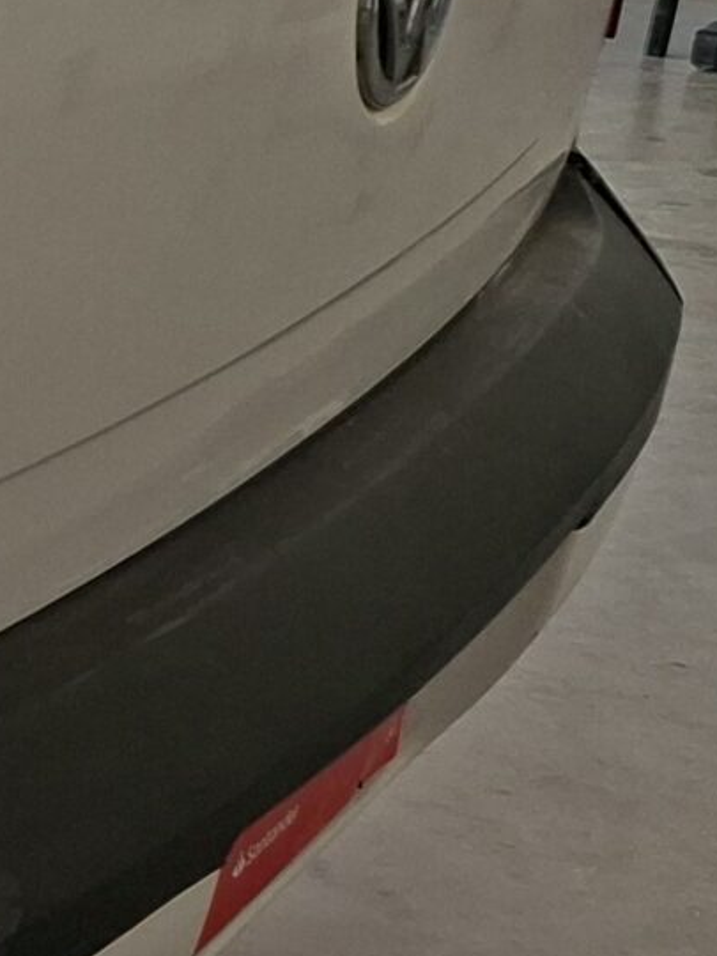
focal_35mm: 109
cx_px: -1411
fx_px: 3010
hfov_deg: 10.1
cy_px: 289
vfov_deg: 18.0
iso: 50
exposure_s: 1/298
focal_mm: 5.54
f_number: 1.8
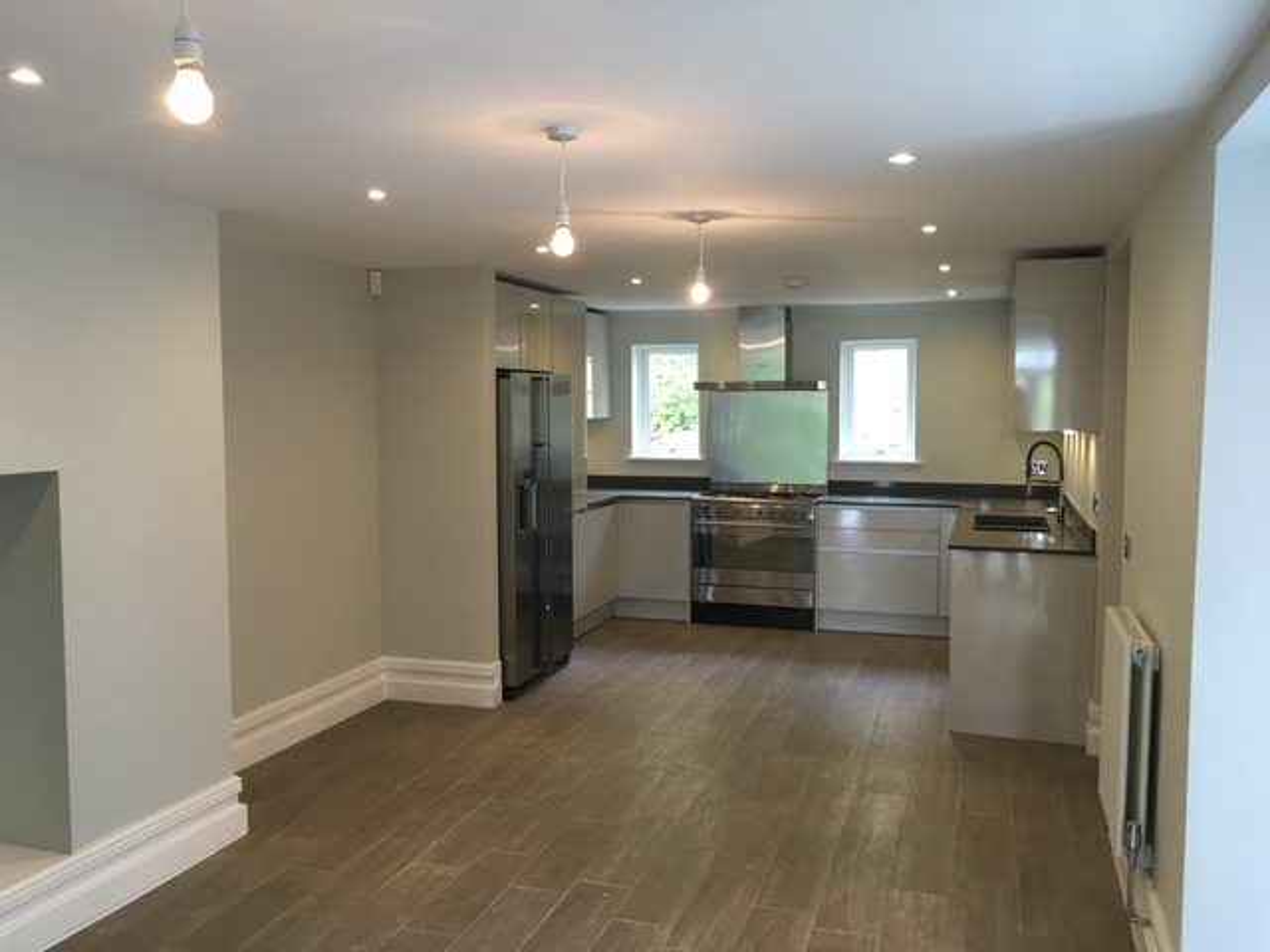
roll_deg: -0.4
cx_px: 635
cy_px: 476
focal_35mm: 29
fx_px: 1064
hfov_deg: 61.7
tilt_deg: -3.5
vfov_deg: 48.2
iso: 50
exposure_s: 1/33
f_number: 2.2
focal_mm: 4.15
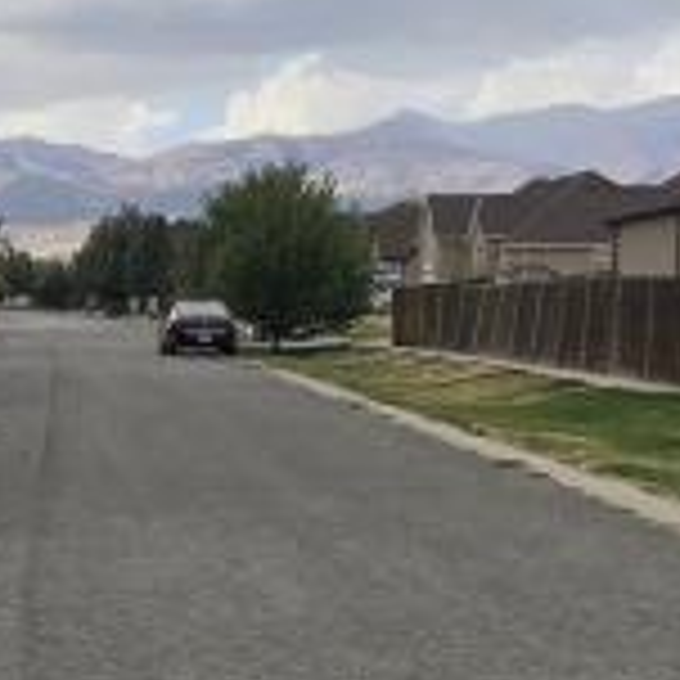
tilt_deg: -5.3
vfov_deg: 16.4
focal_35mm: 105
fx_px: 2334
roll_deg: -0.2
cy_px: 558
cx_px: 45
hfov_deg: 16.3
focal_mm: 3.99
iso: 20
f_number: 1.8
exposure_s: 1/883
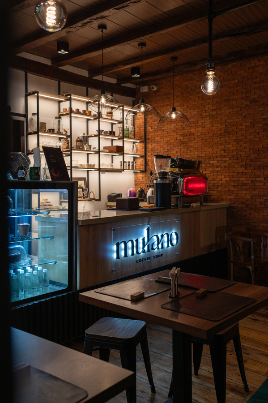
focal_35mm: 35
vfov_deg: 54.5
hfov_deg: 37.8
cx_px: 134
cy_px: 202
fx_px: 391
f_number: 5.6
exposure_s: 1/125
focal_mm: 35
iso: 1000
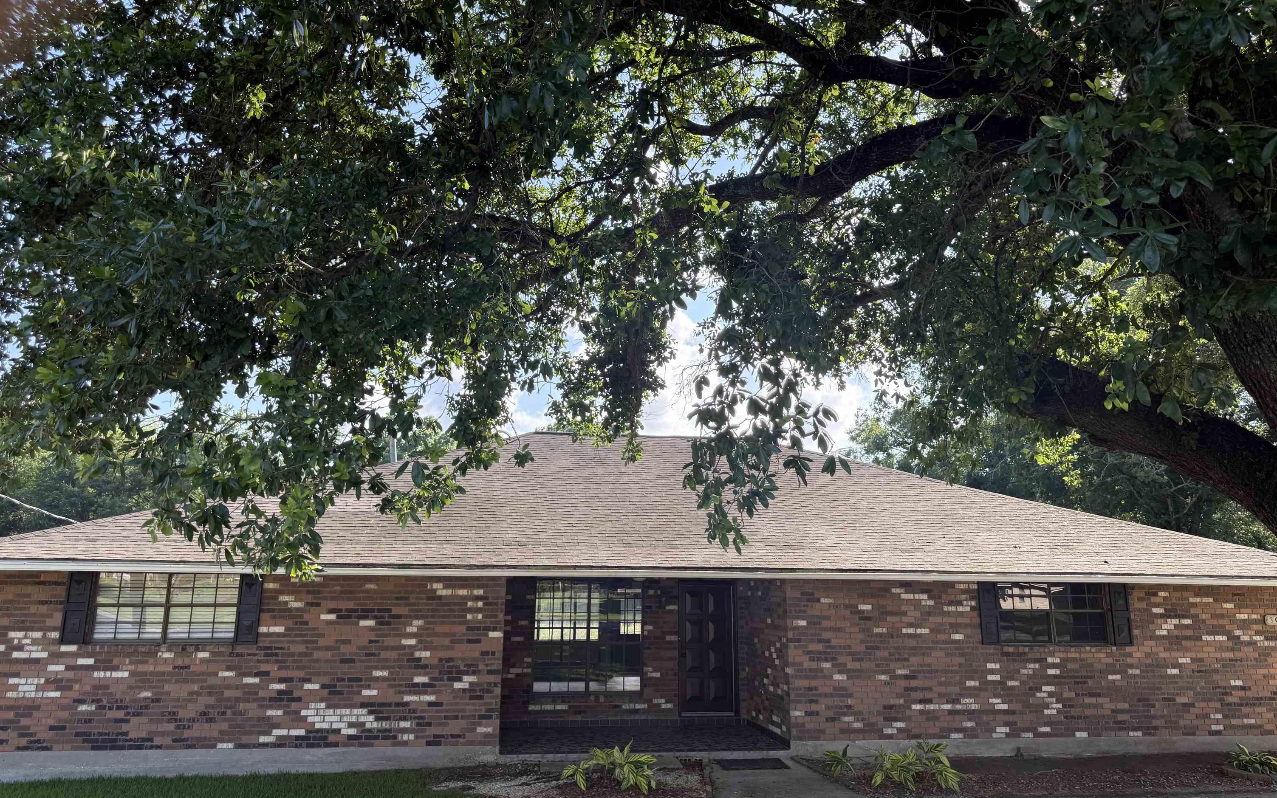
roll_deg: -0.8
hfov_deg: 70.4
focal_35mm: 26
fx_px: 905
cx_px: 636
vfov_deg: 47.5
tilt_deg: +14.5
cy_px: 353
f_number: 1.78
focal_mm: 6.76
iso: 100
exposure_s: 1/1032
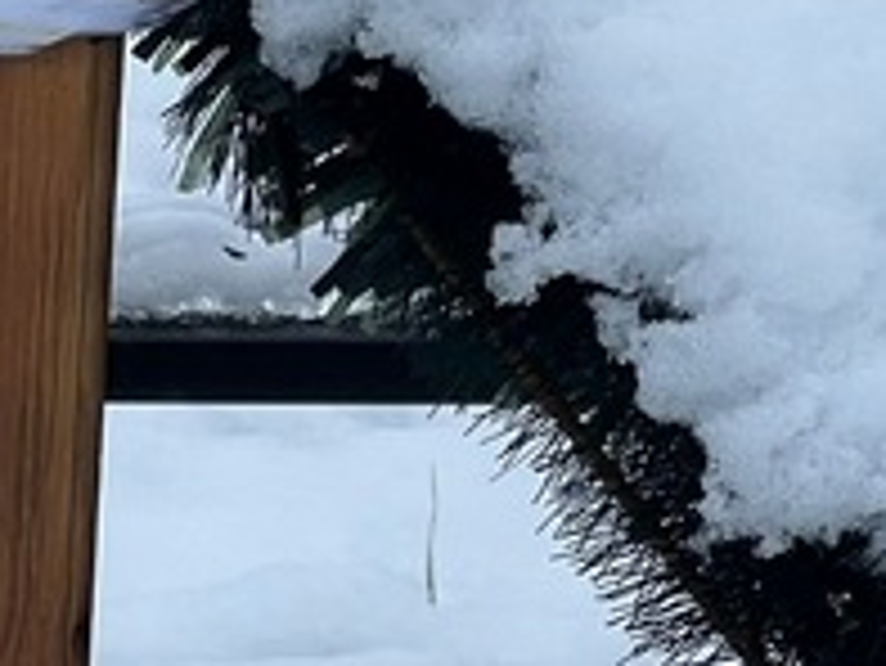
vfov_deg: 4.7
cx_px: -148
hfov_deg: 6.3
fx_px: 7991
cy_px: -324
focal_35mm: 312
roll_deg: +0.9
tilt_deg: -14.8
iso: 32
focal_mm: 9
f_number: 2.8
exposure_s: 1/107
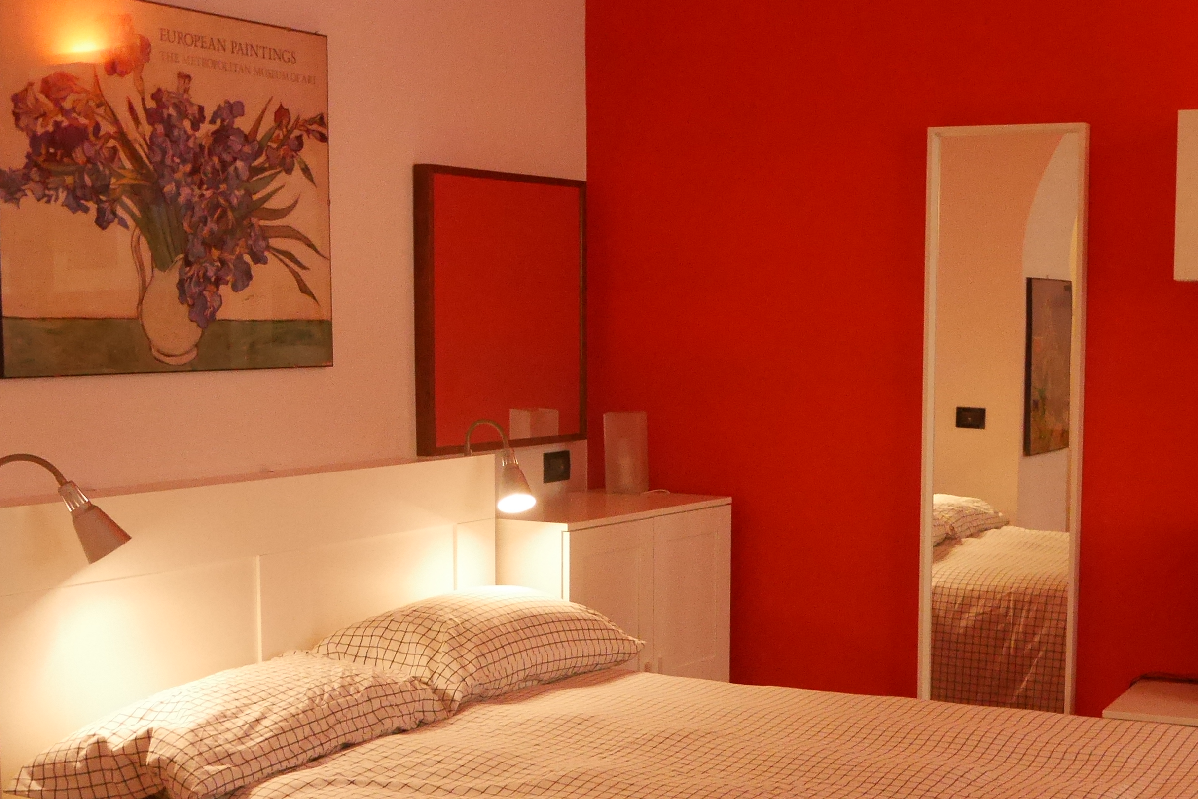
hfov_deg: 33.8
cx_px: 739
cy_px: 519
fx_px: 1963
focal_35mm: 59
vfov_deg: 22.9
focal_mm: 15
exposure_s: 1/60
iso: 3200
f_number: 3.6
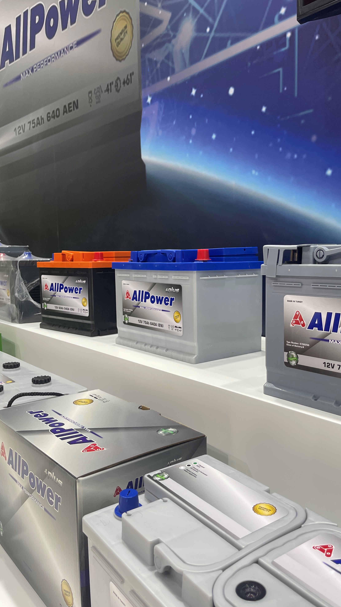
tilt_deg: -5.7
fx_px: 466
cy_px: 302
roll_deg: +1.2
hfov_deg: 40.0
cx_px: 200
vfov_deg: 66.1
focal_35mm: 29
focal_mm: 5.1
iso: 80
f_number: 1.6
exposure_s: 1/100
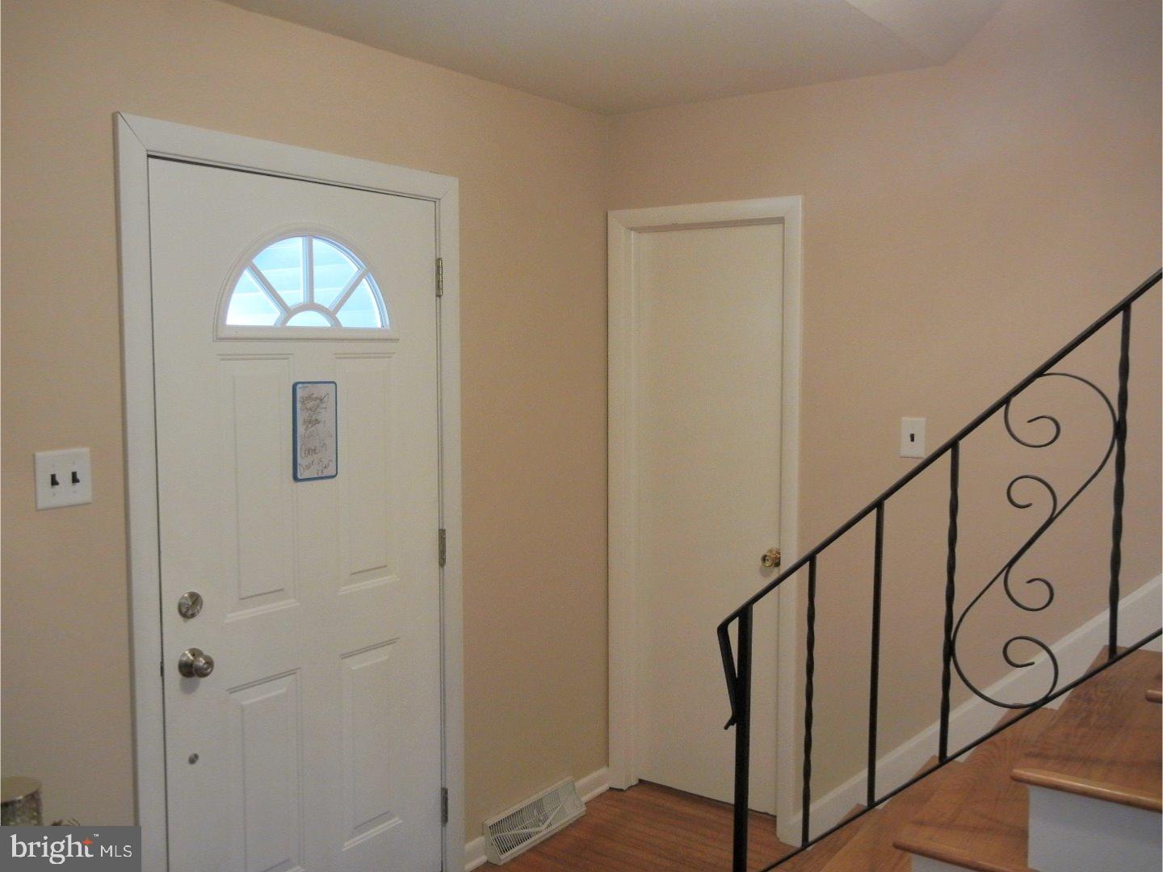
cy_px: 436
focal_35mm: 30
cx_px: 582
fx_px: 1008
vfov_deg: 46.8
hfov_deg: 60.0
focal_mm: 5.4
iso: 400
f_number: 3.5
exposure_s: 1/29.2
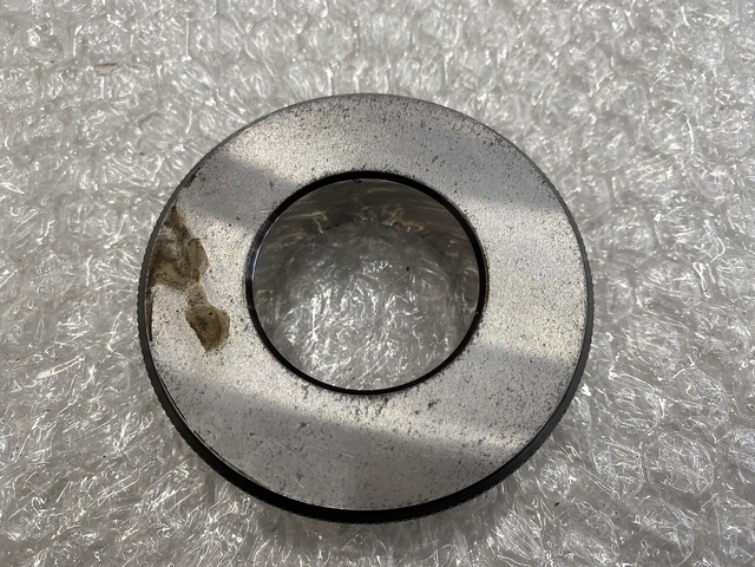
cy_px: 284
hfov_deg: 69.4
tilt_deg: -71.6
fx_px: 545
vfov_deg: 54.9
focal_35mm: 25
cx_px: 378
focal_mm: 4.25
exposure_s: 1/122
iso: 100
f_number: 1.8
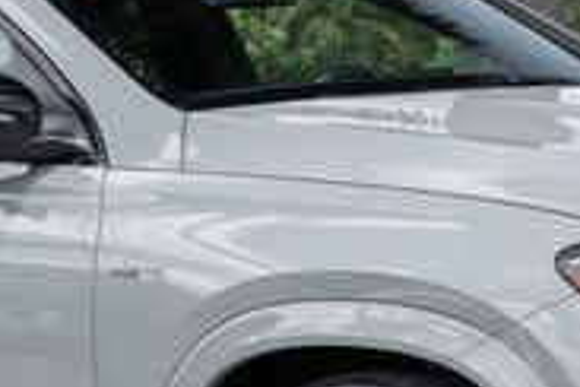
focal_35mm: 208
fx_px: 3351
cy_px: 259
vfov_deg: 6.6
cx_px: 120
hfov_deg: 9.9
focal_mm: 33
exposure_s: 1/40
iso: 100
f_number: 8
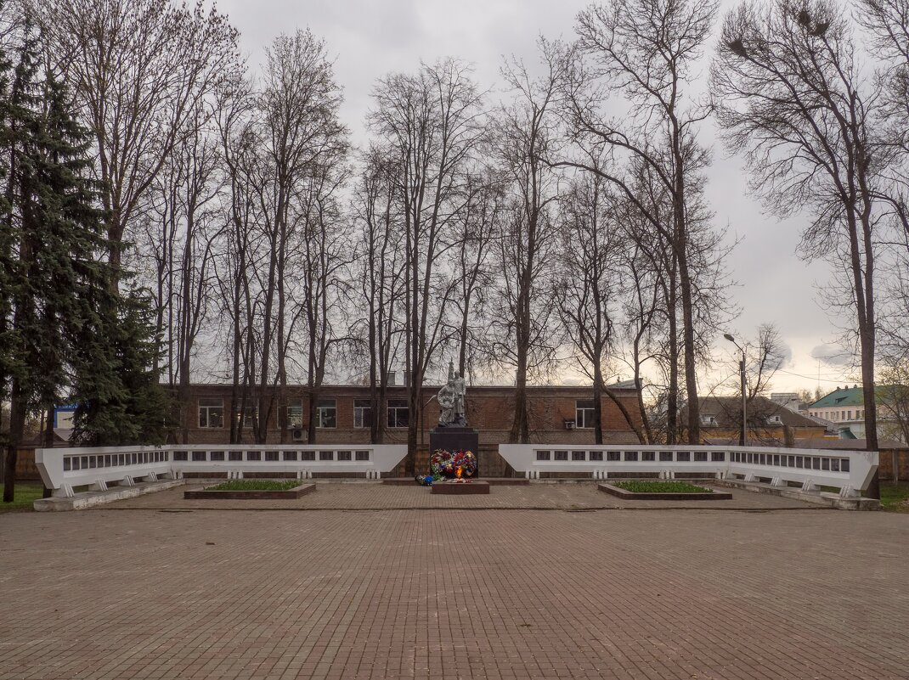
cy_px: 340
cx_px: 454
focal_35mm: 32
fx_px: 840
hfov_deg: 56.8
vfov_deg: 44.1
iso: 250
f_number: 8
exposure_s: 1/320
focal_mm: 16
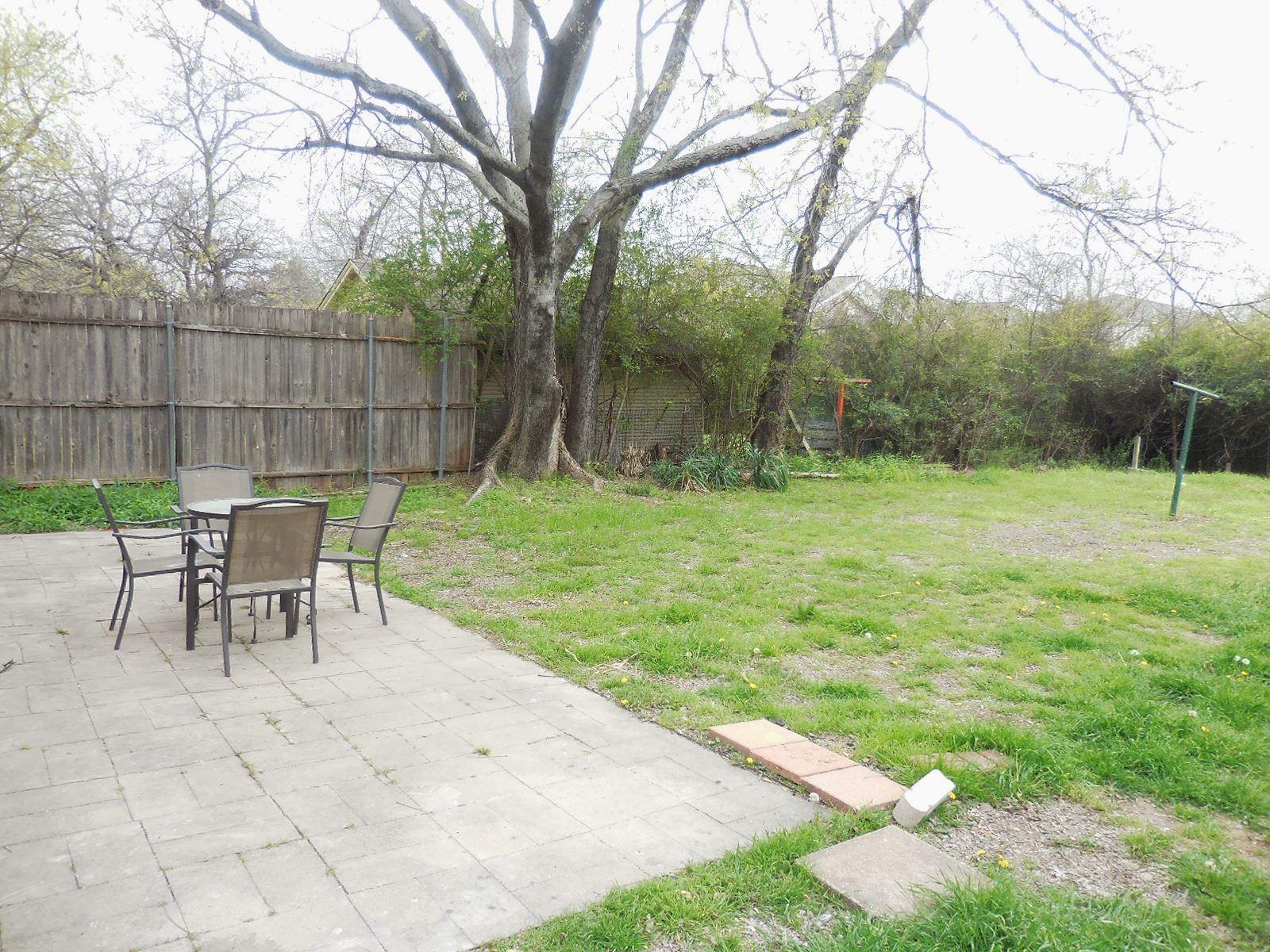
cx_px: 635
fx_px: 917
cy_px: 476
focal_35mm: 25
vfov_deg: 54.9
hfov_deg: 69.4
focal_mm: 4.5
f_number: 3.3
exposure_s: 1/200
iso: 125
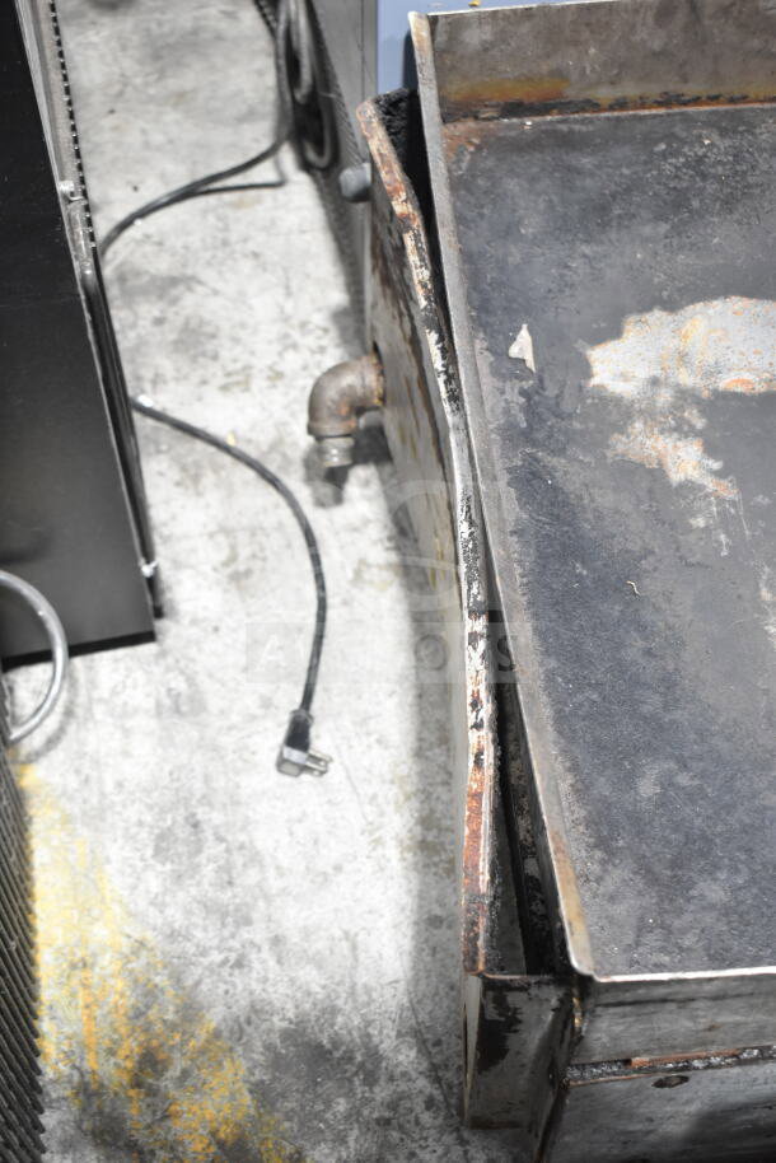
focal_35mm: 46
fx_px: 1502
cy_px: 582
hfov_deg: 29.0
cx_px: 388
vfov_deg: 42.3
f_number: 4.2
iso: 1600
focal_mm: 31
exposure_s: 1/50
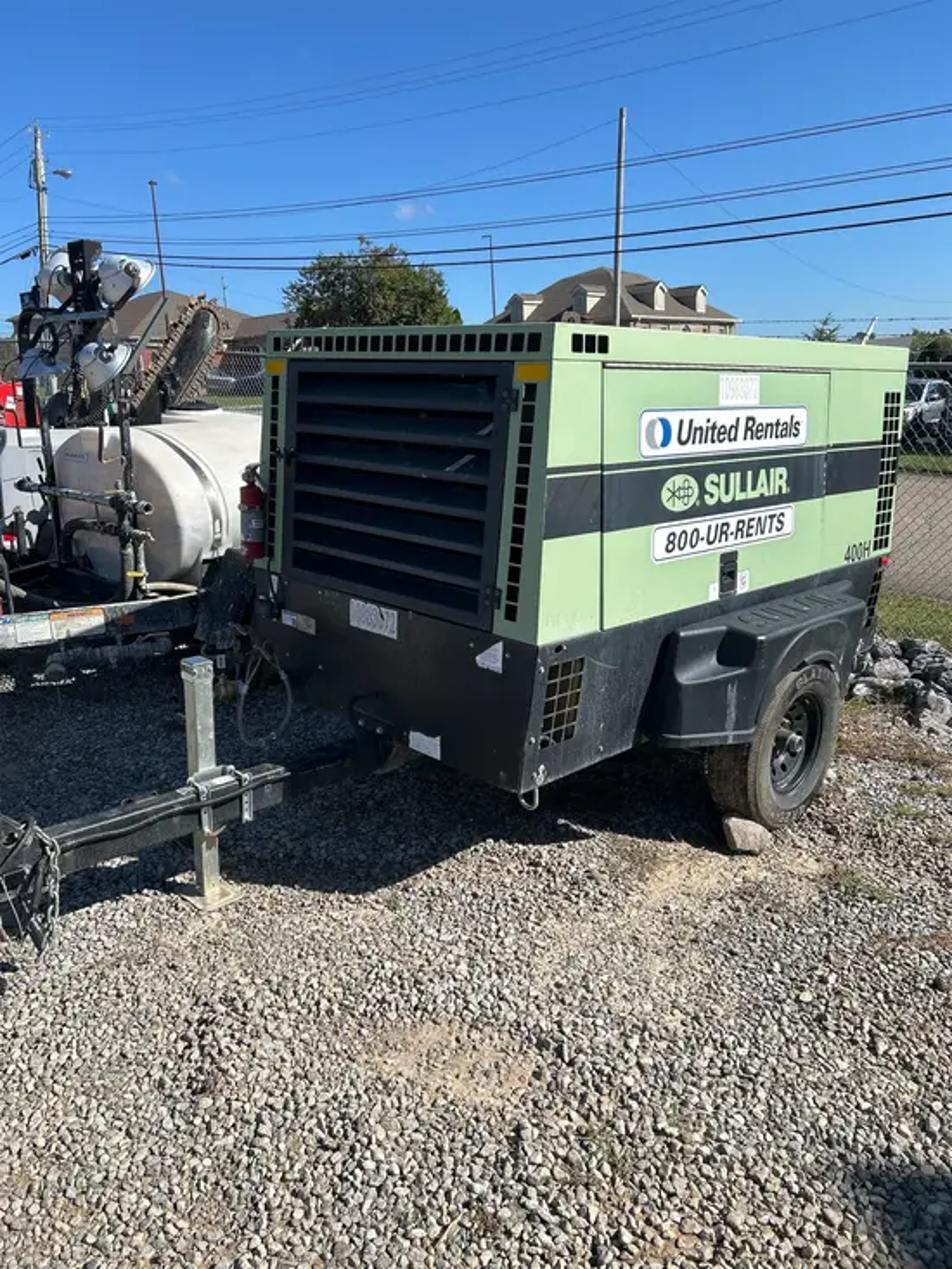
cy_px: 634
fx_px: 953
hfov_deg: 53.1
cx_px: 476
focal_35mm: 26
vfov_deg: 67.3
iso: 50
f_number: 1.5
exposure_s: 1/3968
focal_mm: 5.7
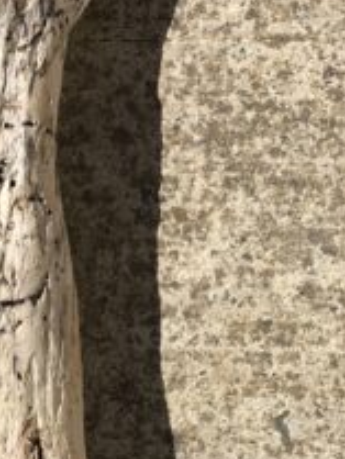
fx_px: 1474
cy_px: 419
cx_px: 125
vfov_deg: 17.4
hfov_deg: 13.3
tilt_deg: -82.8
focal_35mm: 111
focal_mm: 4.15
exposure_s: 1/3663
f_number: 2.2
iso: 25
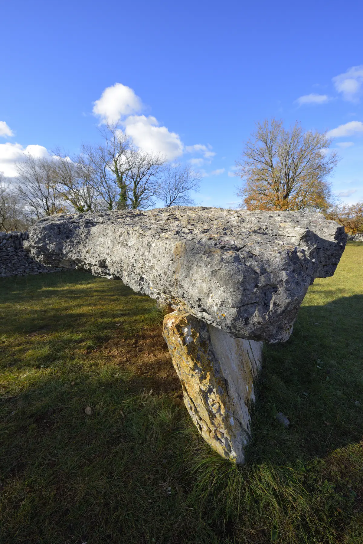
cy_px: 272
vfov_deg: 104.2
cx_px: 182
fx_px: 212
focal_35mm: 14
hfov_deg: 81.3
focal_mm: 14
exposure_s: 1/100
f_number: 8
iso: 64
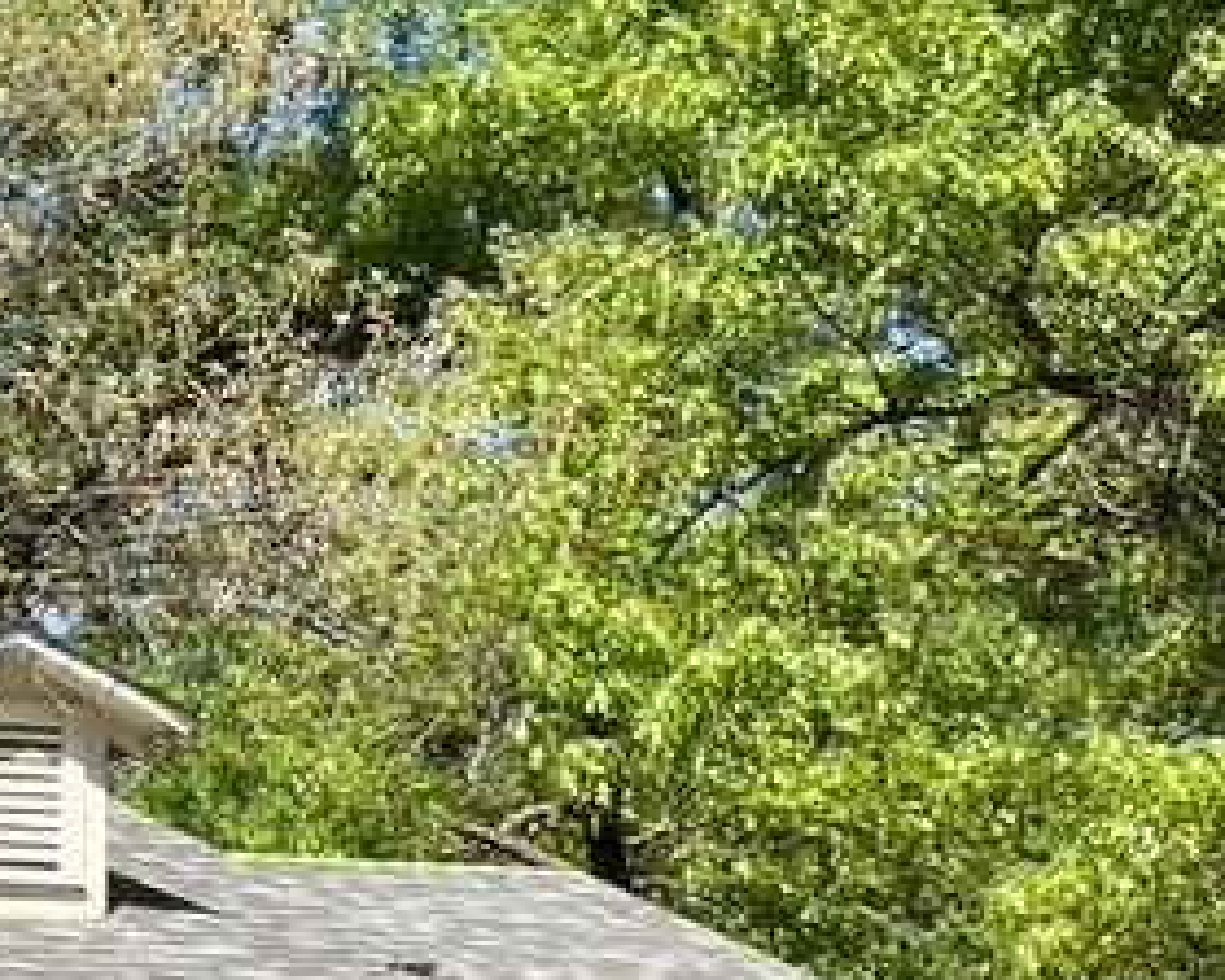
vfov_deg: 12.9
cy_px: 1238
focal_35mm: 116
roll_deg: -2.0
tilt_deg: +3.1
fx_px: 4206
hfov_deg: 14.2
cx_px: -1146
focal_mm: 5.1
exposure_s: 1/1266
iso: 50
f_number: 1.6
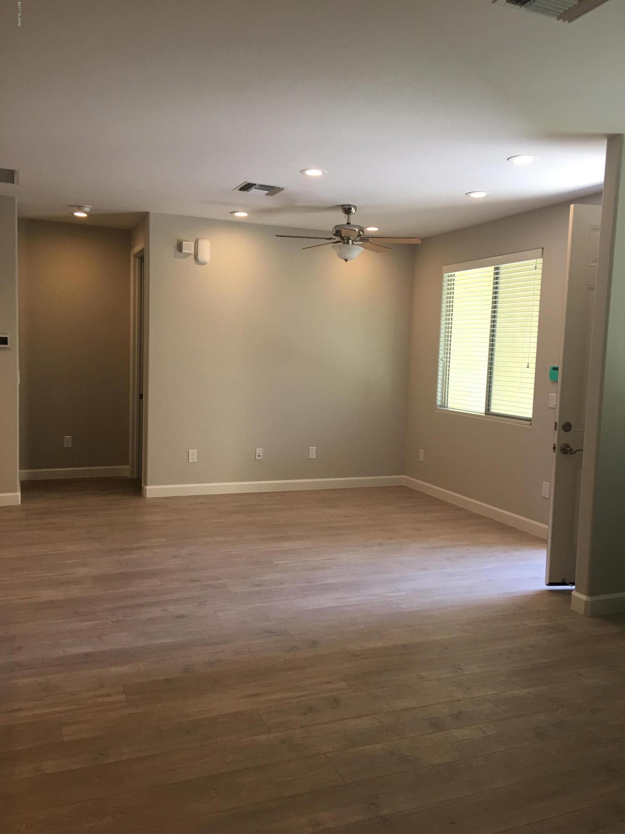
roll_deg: -2.4
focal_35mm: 29
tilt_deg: -3.3
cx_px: 312
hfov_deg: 48.2
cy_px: 417
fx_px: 698
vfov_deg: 61.7
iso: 25
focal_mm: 4.15
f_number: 2.2
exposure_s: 1/40
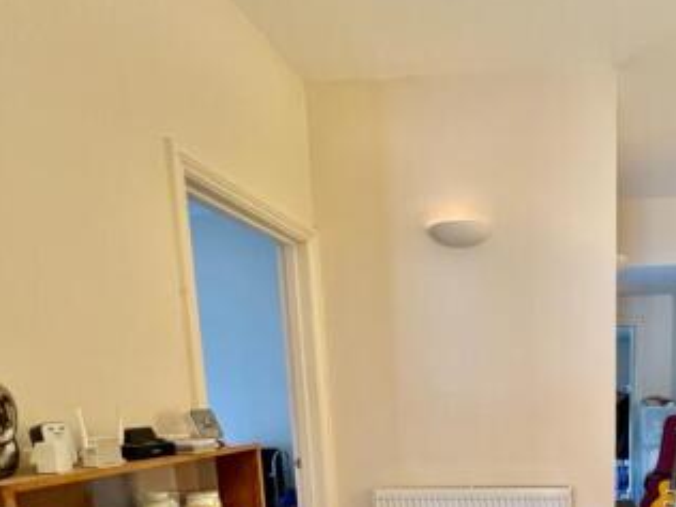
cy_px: 457
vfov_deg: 50.4
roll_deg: +0.9
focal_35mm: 24
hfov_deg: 64.6
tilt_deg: -7.5
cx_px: 551
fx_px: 469
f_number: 1.8
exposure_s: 1/50
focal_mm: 1.57
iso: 400
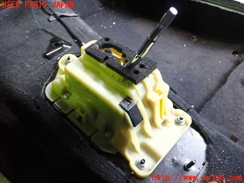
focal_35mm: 30
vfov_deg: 46.8
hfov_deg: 60.0
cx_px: 122
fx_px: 211
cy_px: 92
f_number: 2.3
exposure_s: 1/30
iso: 320
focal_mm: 5.4
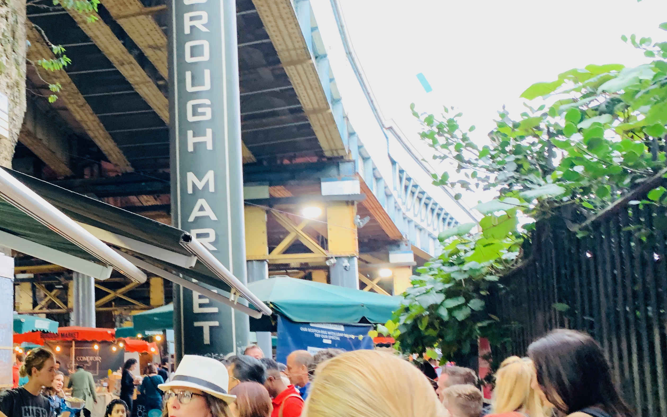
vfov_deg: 29.1
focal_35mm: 44
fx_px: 800
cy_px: 271
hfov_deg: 43.7
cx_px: 161
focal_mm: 4.25
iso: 250
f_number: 1.8
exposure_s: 1/50
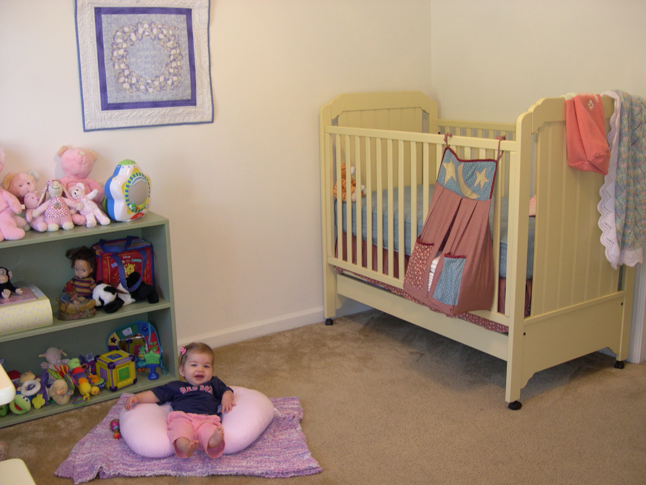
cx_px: 323
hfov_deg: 49.0
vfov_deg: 37.7
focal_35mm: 38
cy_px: 242
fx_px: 709
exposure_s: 1/23.6
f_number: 2.8
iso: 200
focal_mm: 8
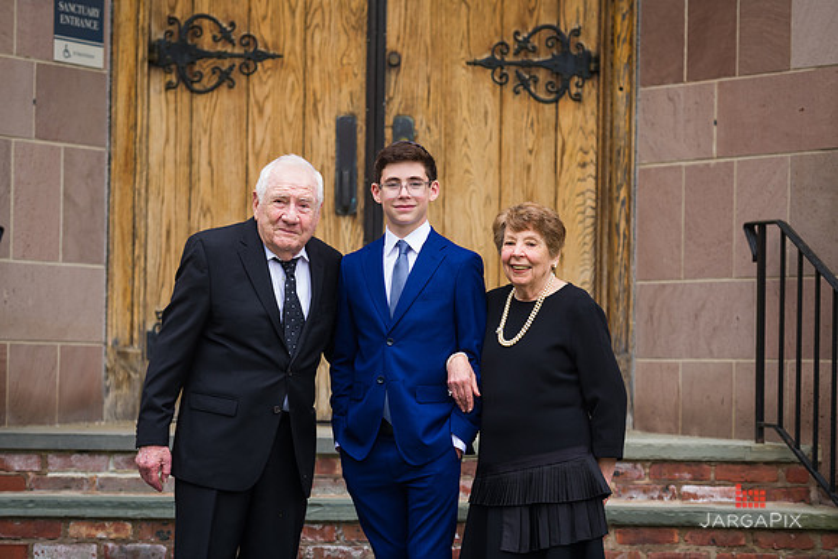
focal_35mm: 135
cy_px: 280
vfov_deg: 10.2
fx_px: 3143
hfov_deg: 15.2
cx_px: 419
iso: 400
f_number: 4
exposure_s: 1/200
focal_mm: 135
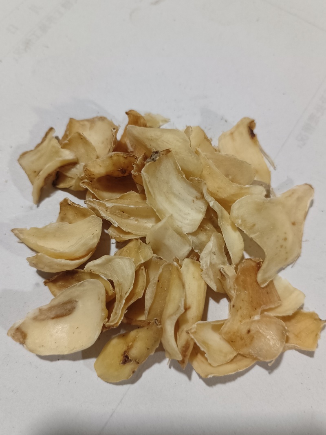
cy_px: 218
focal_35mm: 27
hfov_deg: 51.3
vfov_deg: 65.3
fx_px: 339
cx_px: 163
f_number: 1.9
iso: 1754
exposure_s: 1/33.3
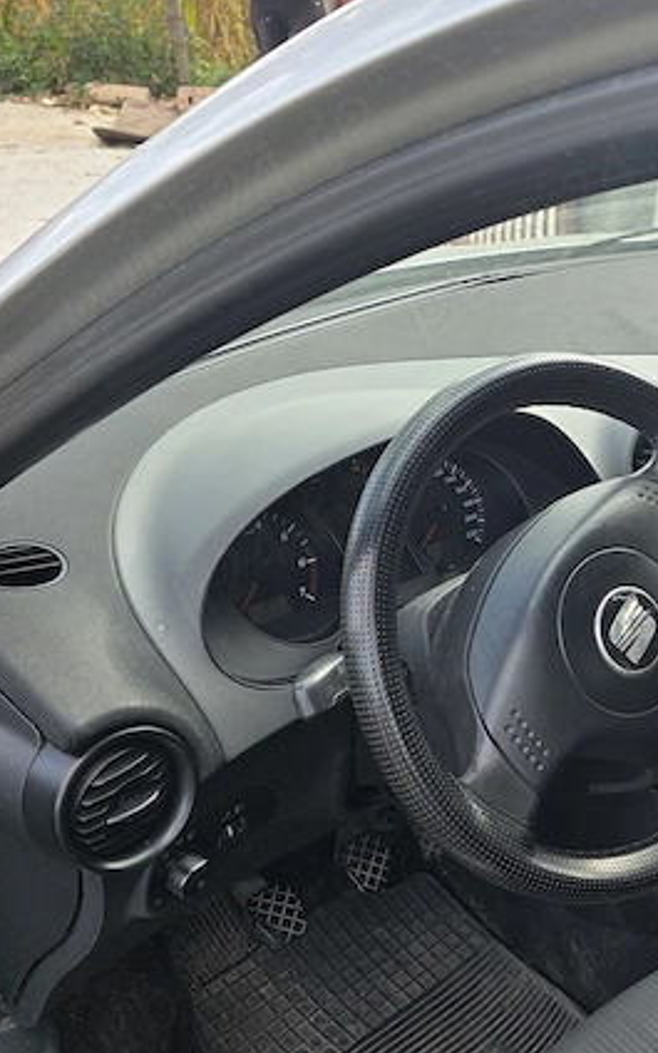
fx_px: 1320
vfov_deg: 43.1
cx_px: 735
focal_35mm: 46
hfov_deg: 25.8
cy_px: 673
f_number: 1.7
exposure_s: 1/359
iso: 32
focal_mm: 6.3
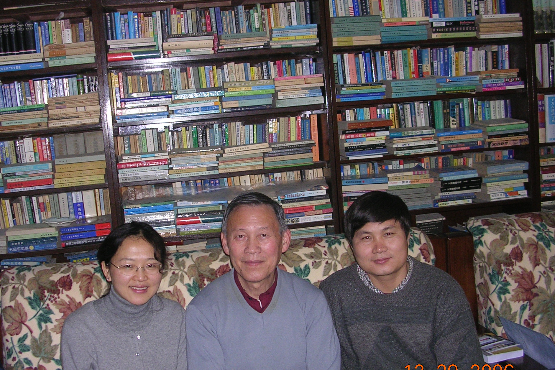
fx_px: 663
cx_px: 254
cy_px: 193
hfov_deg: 45.4
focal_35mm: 43
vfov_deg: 31.2
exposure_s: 1/60.1
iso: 81
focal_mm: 5.8
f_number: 2.8
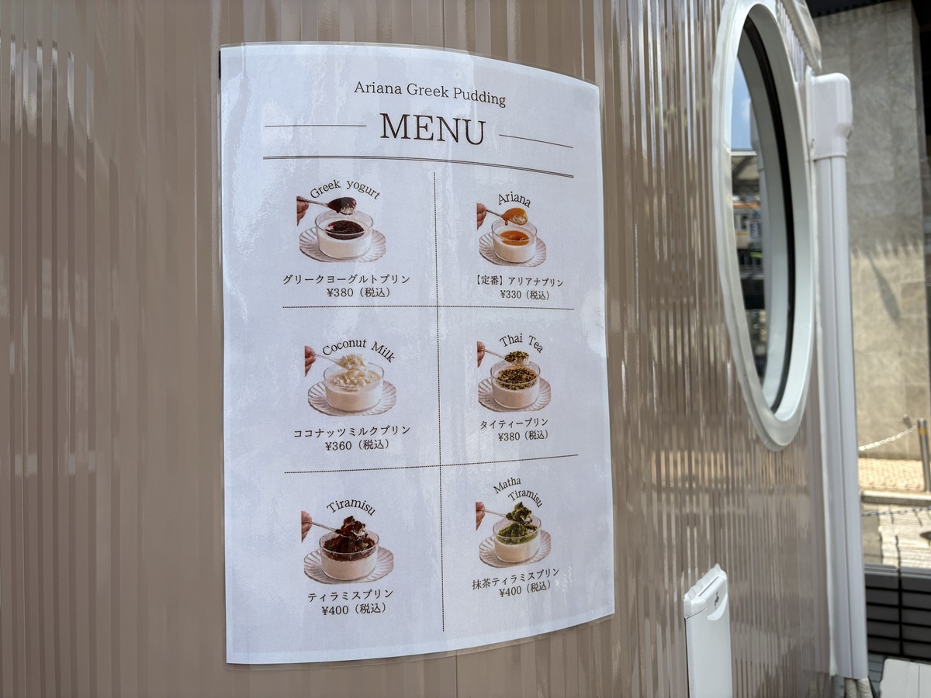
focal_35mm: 26
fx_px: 699
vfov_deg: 53.1
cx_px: 466
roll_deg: +2.8
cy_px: 349
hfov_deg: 67.3
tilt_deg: +1.8
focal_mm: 5.96
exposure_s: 1/2985
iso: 50
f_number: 1.6
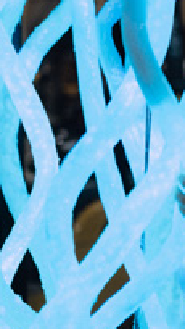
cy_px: 81
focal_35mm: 108
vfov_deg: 19.6
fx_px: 940
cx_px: 277
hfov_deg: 10.8
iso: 400
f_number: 1.4
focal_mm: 35
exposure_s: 1/320
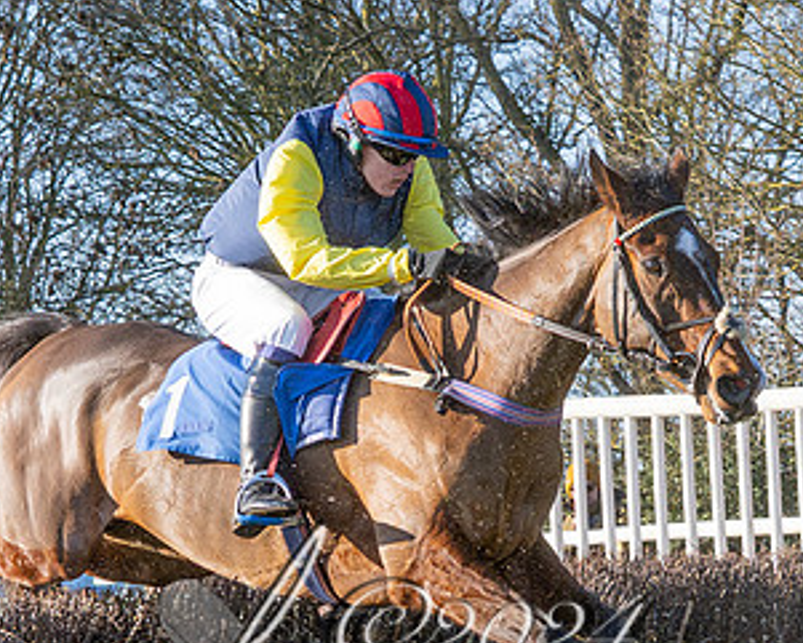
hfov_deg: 9.7
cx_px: 214
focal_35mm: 198
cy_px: 530
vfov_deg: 7.8
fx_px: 4707
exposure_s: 1/1250
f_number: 5
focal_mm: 35
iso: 400
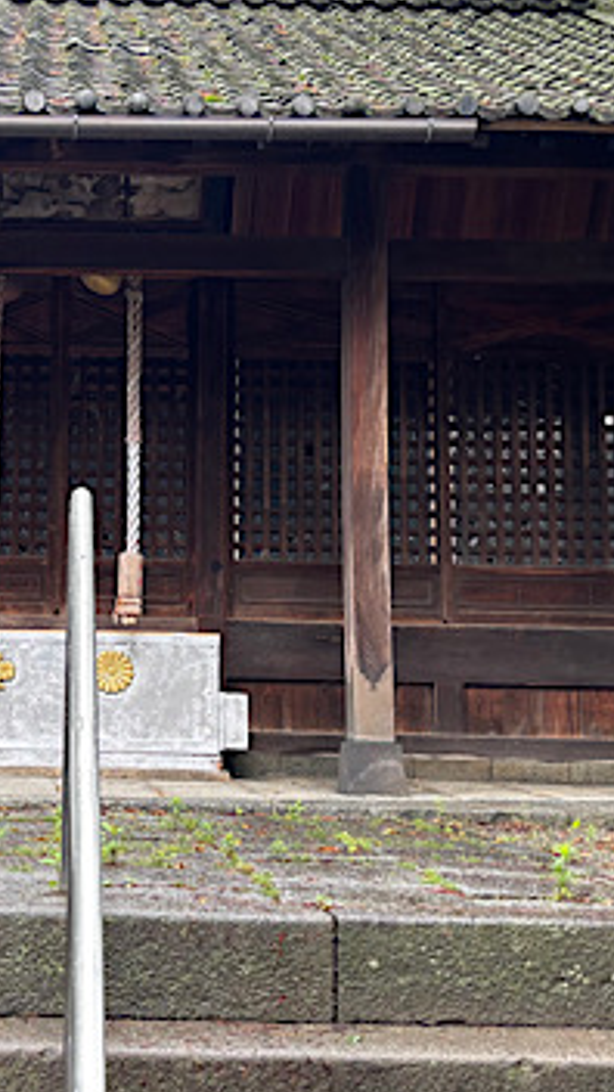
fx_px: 1679
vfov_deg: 36.0
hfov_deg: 20.3
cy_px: 484
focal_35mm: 58
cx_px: 68
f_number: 1.6
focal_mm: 5.96
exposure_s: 1/121
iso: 80
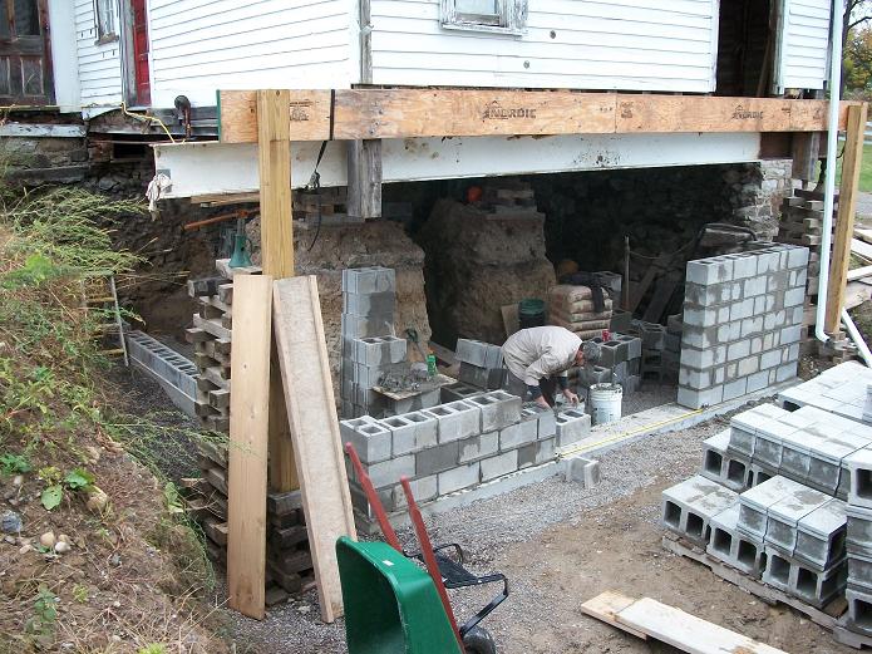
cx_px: 436
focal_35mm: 32
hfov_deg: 56.8
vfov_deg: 44.1
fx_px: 806
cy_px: 327
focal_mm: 5.7
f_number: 2.9
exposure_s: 1/125
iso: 80
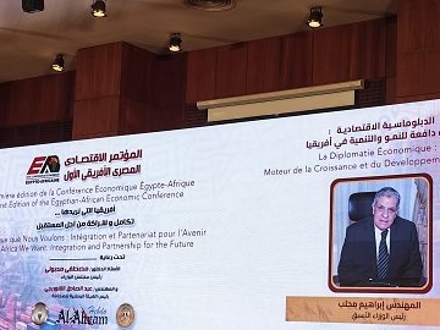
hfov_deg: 24.4
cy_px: 160
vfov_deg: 18.4
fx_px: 1017
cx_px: 199
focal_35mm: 80
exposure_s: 1/100
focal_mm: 6.12
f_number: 1.9
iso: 500
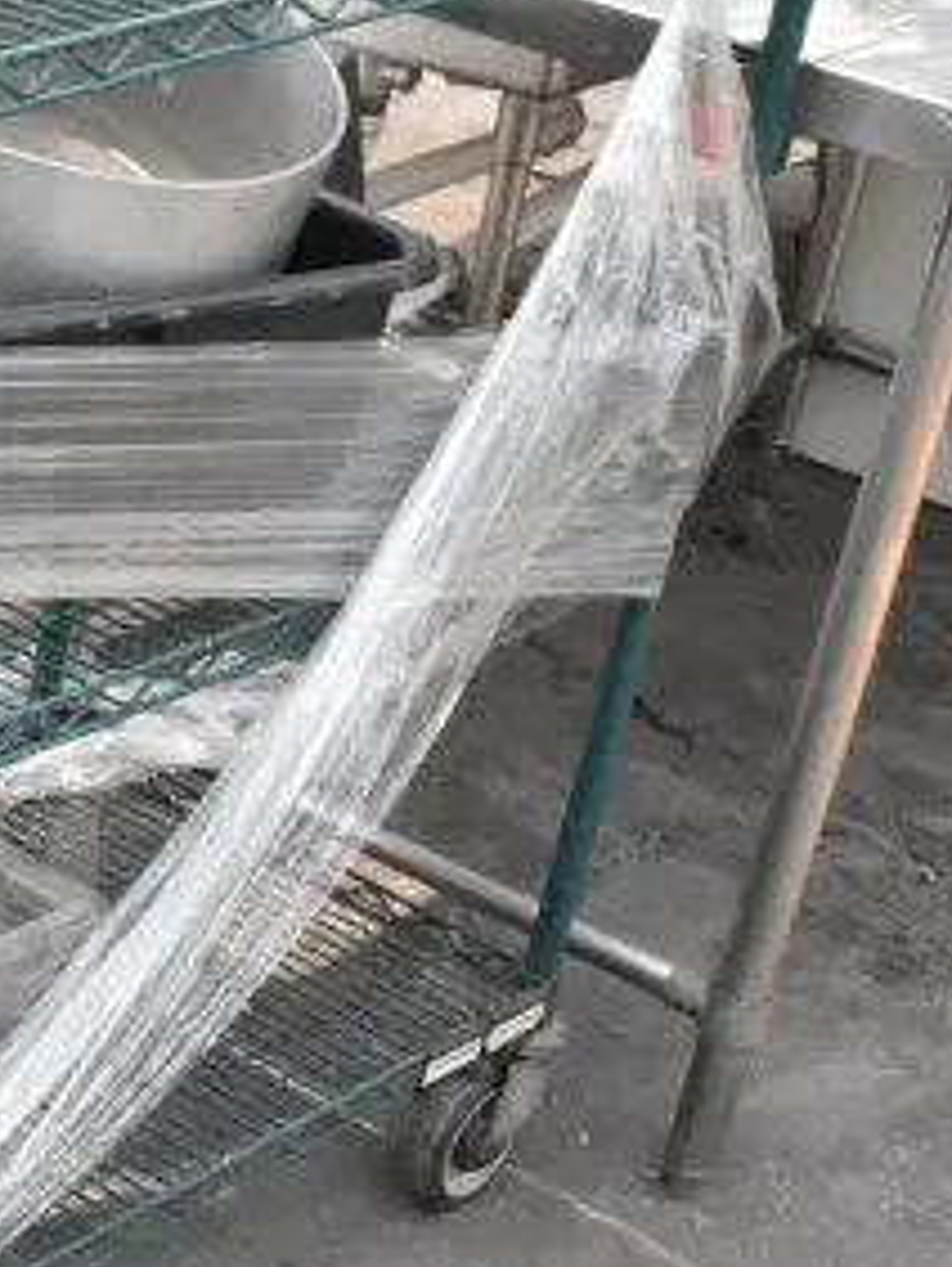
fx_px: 2966
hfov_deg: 16.8
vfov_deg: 24.1
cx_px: -409
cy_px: 663
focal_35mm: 81
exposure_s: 1/1000
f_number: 16
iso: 6400
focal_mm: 26
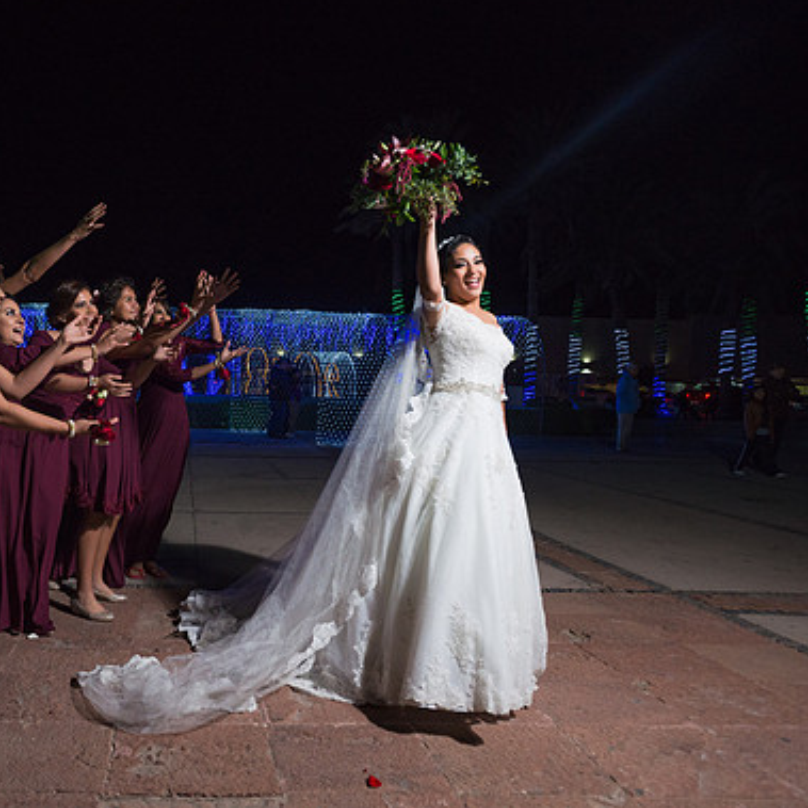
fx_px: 687
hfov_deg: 57.7
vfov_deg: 60.9
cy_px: 400
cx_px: 198
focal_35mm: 26
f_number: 3.5
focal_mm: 20
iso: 1600
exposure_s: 1/125
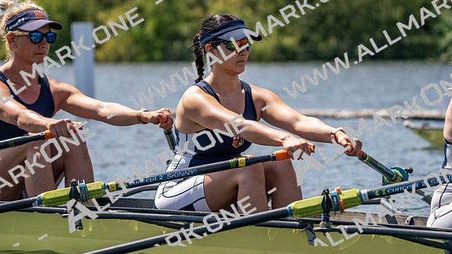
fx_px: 2984
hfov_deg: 8.7
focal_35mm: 249
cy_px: 112
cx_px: 226
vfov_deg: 4.9
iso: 250
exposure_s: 1/2000
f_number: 5.6
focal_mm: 236
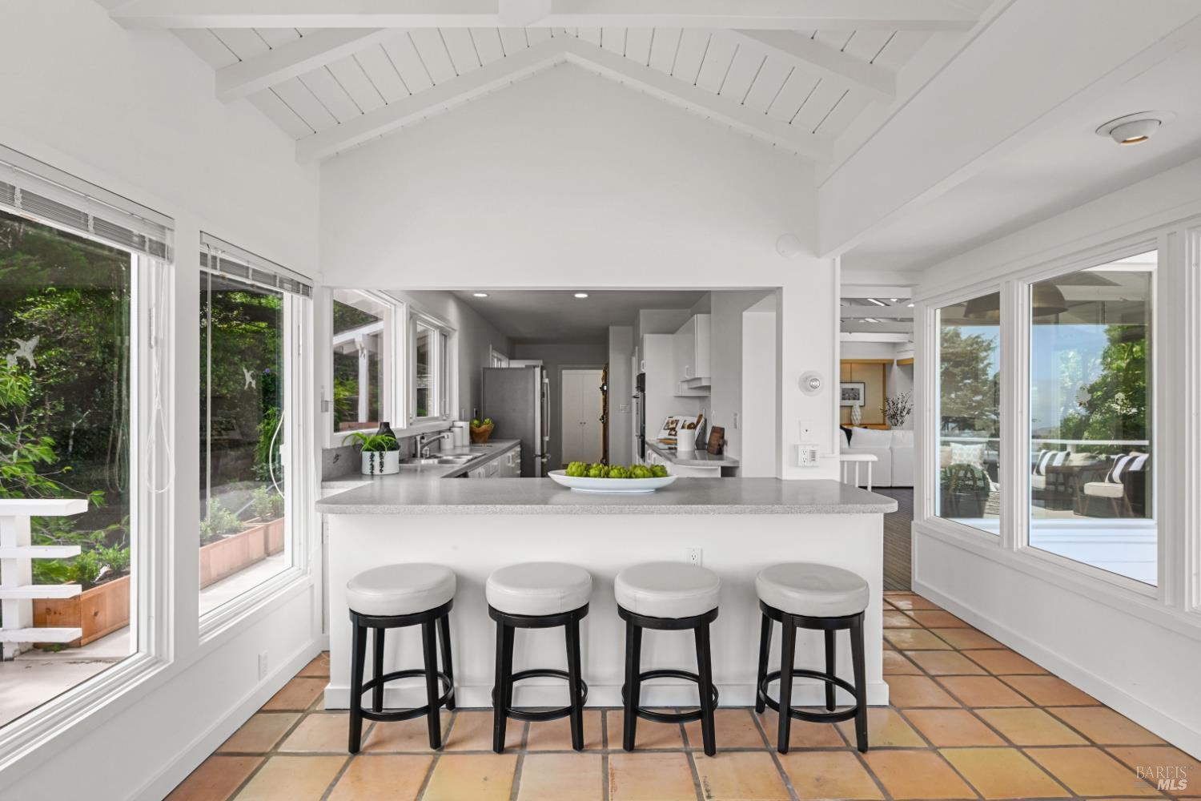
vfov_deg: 65.9
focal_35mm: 18
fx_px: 617
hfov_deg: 88.4
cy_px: 400
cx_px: 600
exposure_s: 1/13
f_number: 14
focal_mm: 18.5
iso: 800
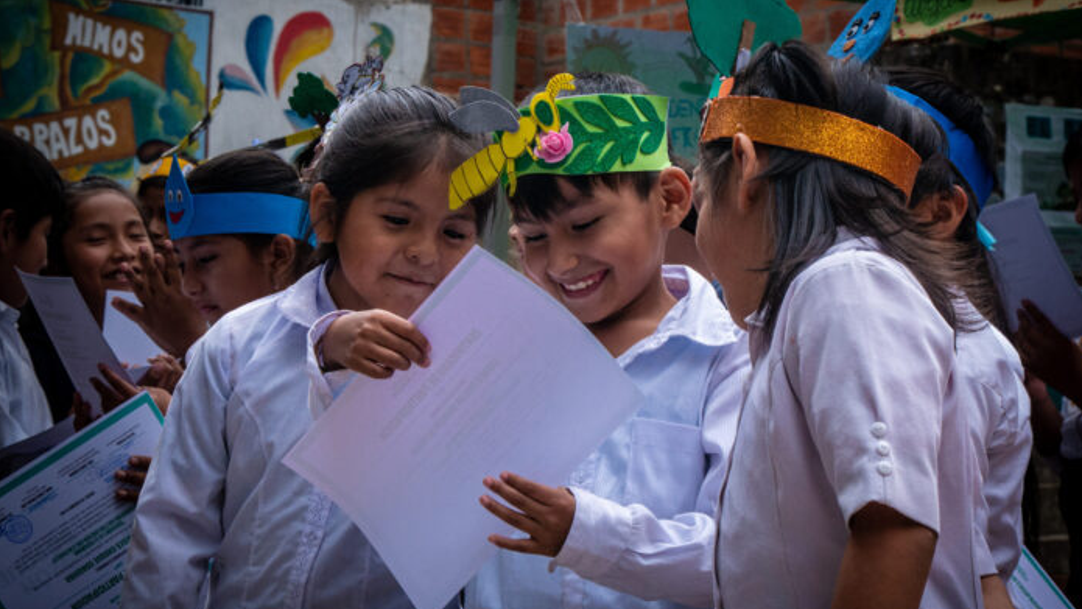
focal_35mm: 101
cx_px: 542
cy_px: 282
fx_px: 2898
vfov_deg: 12.0
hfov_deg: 21.1
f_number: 8
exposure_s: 1/500
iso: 800
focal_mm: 46
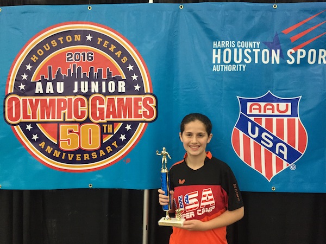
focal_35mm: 29
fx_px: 273
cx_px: 163
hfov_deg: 61.7
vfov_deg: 48.2
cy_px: 122
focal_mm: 4.15
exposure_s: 1/30
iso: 160
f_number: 2.2
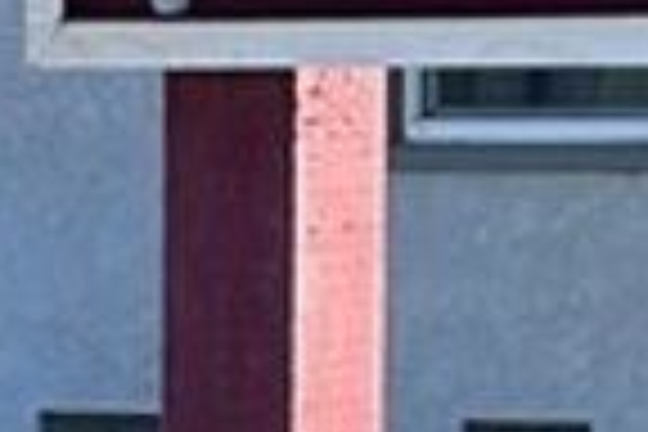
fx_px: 4248
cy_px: -142
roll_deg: -0.8
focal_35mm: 236
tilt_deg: +1.9
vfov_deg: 5.8
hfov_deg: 7.9
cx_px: 1746
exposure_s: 1/1613
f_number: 1.78
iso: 80
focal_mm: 6.86
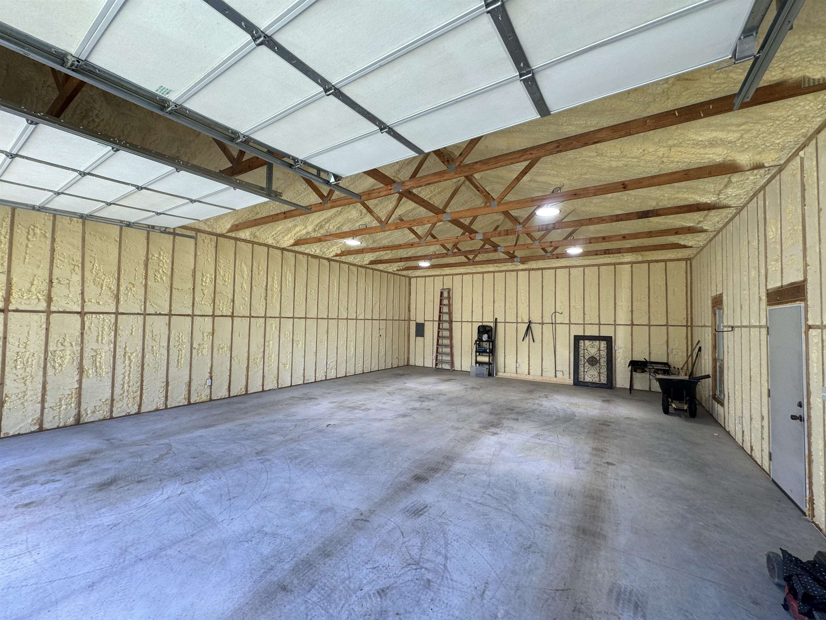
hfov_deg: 102.1
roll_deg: -1.6
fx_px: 334
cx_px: 413
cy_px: 310
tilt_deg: +2.0
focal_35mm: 14
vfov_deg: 85.7
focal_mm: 2.22
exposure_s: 1/120
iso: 50
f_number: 2.2
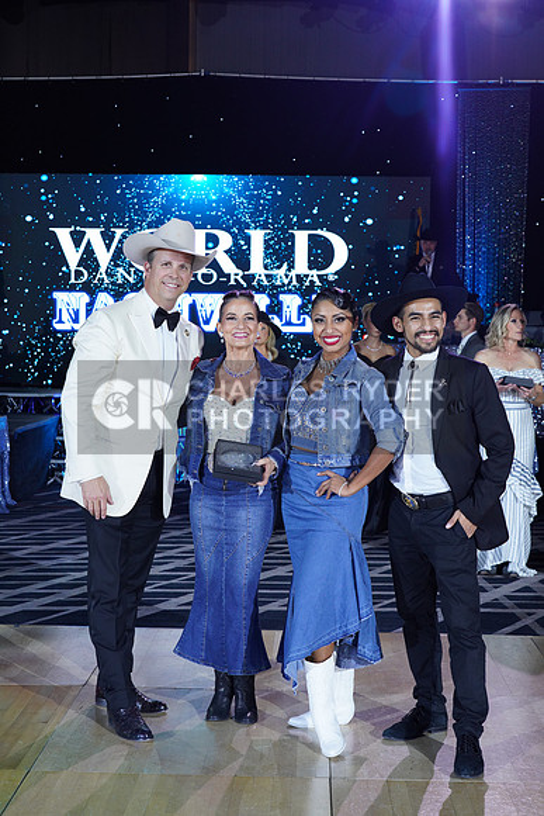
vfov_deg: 38.2
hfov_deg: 26.0
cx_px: 272
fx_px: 1178
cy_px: 408
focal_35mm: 52
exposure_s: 1/200
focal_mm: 52
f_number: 5.6
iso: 1600
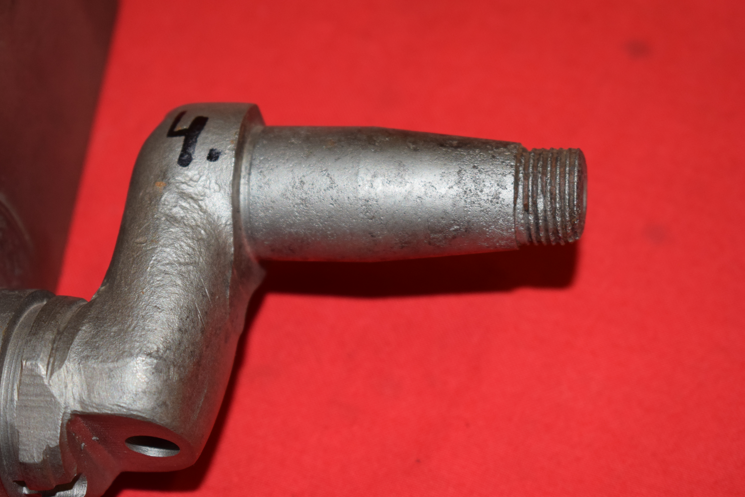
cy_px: 248
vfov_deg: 16.6
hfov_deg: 24.6
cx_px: 372
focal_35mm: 82
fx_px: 1708
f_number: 5.6
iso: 640
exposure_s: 1/60
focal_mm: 55
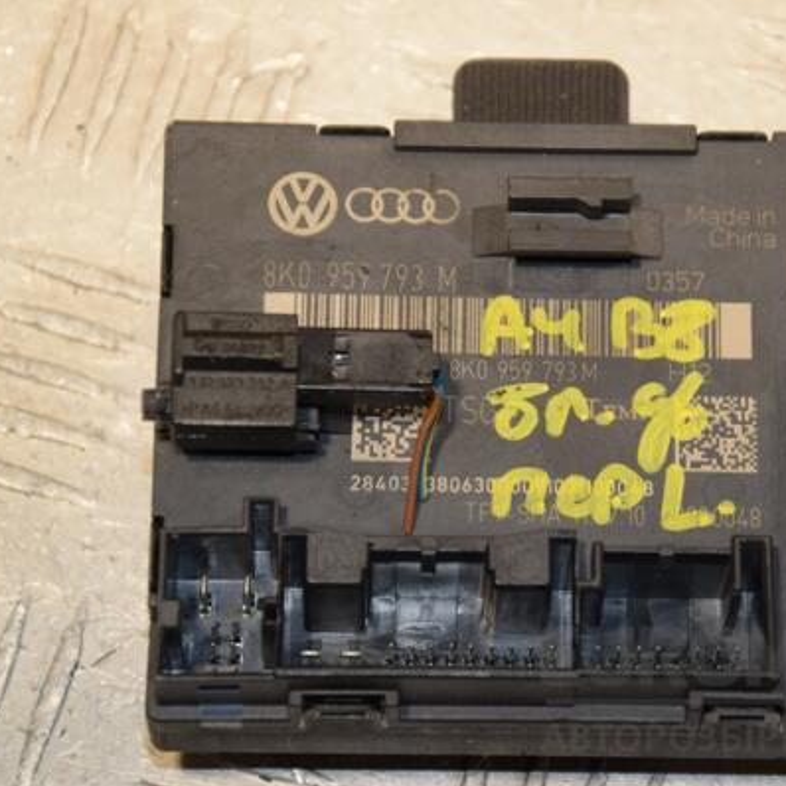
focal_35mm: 177
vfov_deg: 9.9
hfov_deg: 9.9
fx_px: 4547
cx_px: 504
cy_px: 393
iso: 800
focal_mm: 92
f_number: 6.3
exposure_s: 1/200
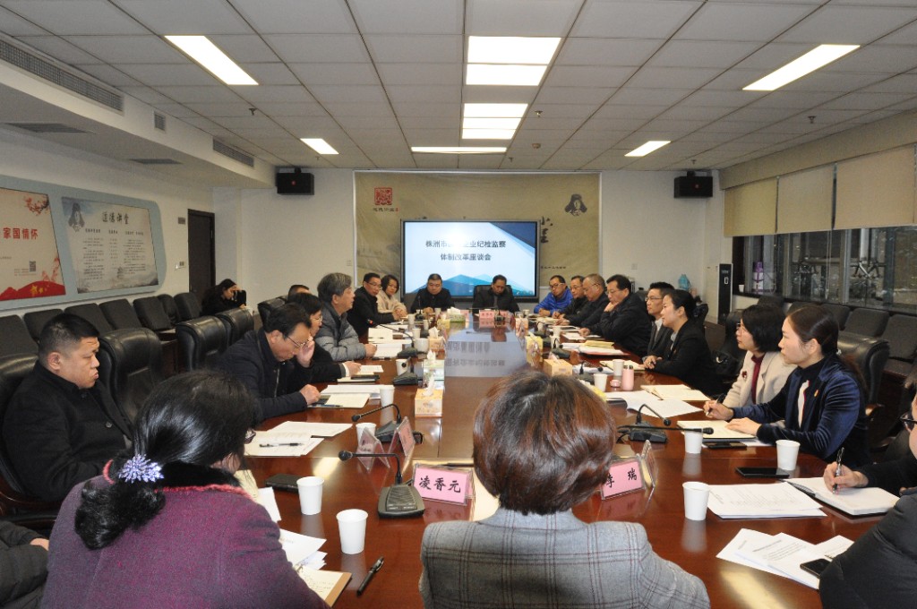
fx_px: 916
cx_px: 458
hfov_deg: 53.2
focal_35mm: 36
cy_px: 304
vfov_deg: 36.8
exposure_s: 1/200
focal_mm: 24
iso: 2000
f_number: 8
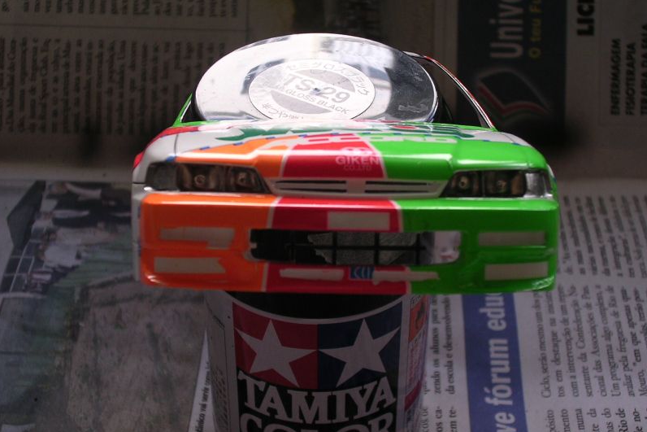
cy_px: 203
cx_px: 323
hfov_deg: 28.8
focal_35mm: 70
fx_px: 1258
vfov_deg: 19.5
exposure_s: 1/67
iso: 100
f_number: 3.6
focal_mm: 10.2
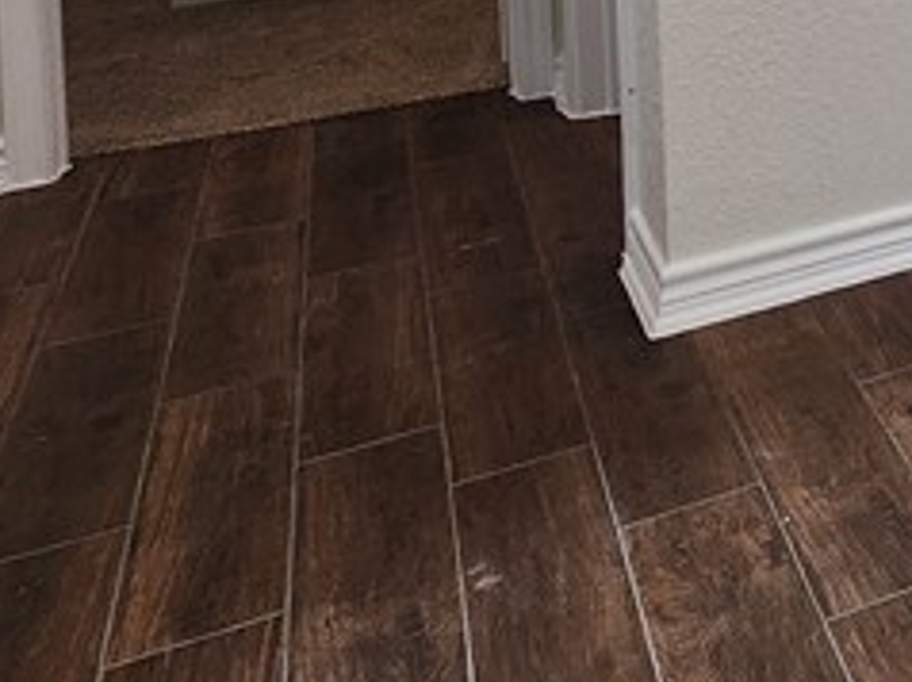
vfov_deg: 21.4
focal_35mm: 56
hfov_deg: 24.4
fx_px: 1474
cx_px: 1456
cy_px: -372
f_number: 2.2
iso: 64
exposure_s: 1/60
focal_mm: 2.2
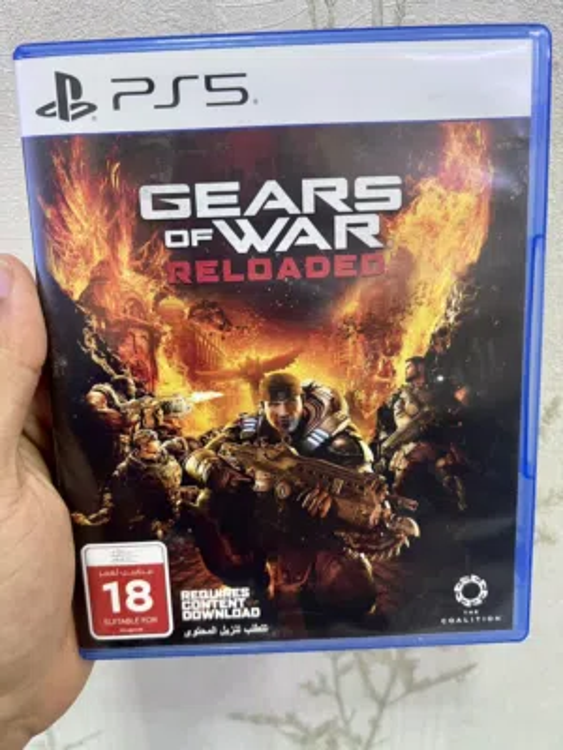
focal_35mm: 26
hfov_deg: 53.1
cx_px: 282
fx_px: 564
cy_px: 375
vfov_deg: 67.3
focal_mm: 5.7
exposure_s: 1/50
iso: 250
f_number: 1.5
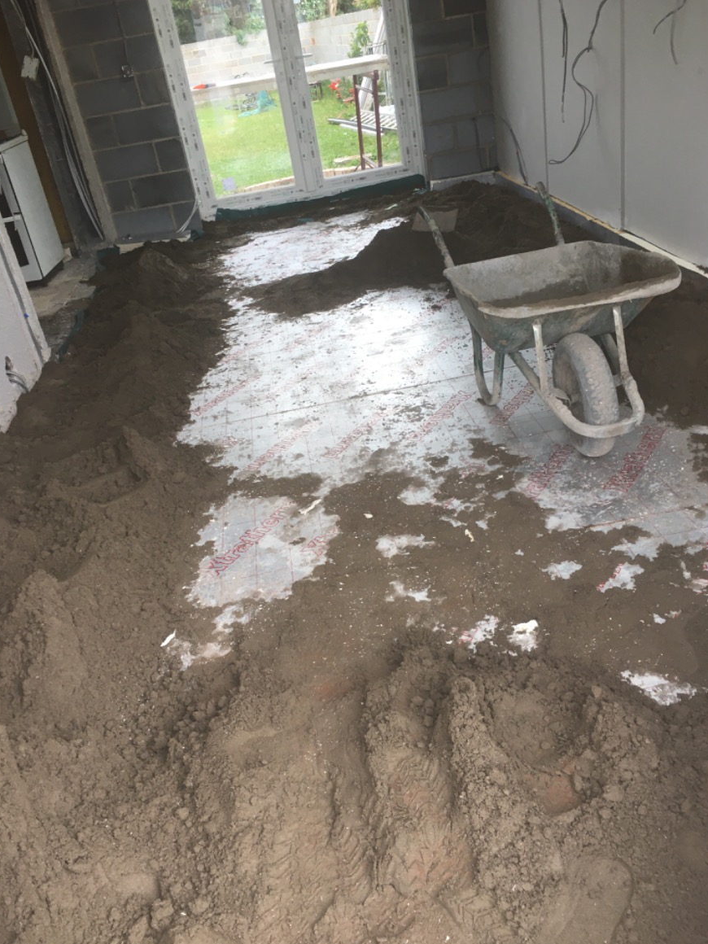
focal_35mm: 30
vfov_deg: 60.0
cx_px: 356
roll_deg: +10.2
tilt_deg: -27.5
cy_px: 461
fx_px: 818
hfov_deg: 46.8
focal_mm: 4.15
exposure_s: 1/33
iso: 25
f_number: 2.2
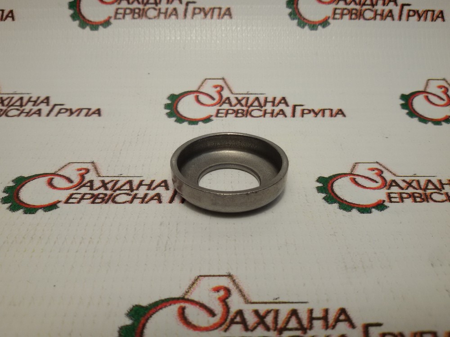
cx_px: 225
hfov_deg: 58.4
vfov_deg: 45.4
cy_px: 168
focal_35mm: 31
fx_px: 403
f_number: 2.4
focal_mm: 2.93
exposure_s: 1/100
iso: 40
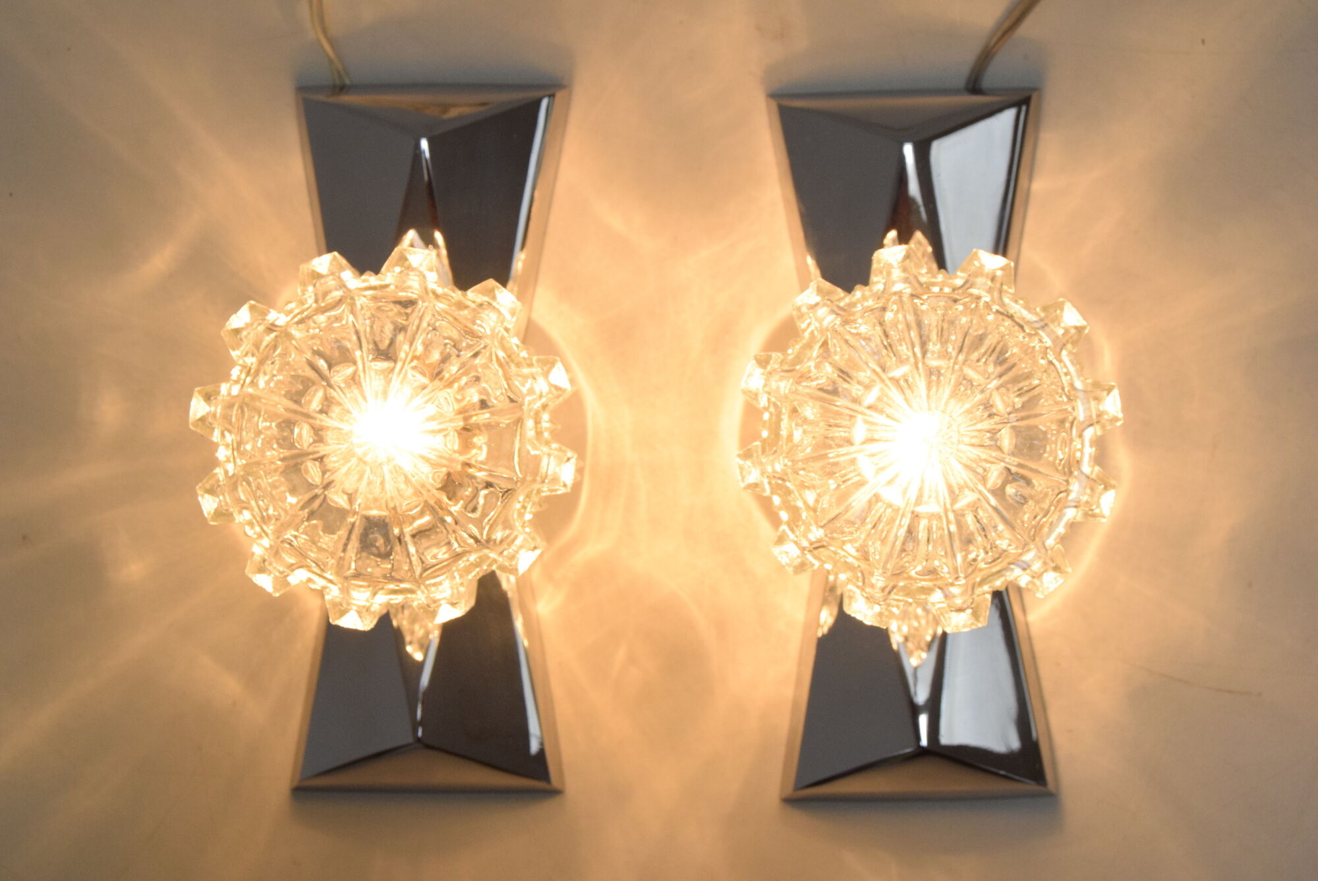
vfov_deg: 23.8
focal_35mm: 57
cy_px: 440
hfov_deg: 35.0
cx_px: 659
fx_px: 2088
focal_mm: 38
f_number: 9
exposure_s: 1/320
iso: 1600
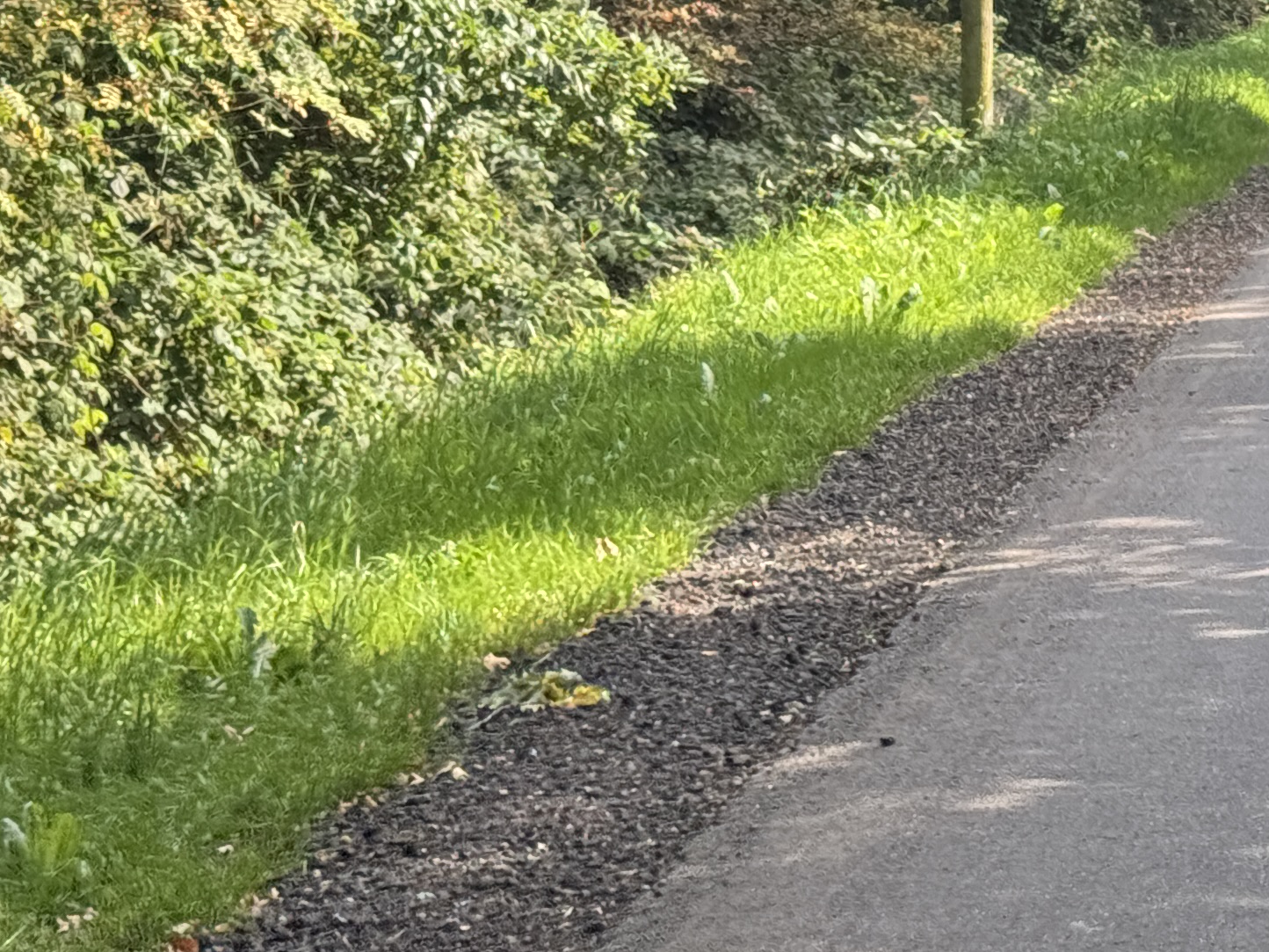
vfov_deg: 10.8
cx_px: 1715
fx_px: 4912
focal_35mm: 134
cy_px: -316
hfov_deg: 14.1
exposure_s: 1/645
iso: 64
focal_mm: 6.76
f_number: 1.78
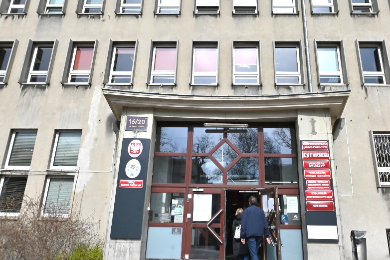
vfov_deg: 44.7
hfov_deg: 63.3
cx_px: 225
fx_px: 314
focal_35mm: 29
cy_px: 106
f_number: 13
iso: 100
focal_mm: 14
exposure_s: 1/200
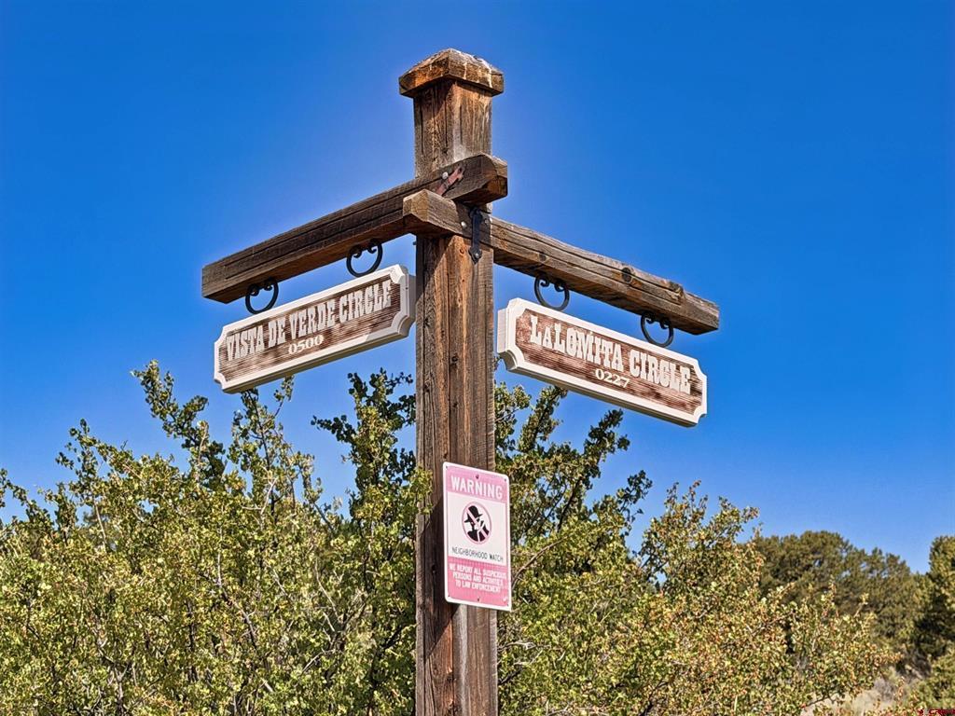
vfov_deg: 19.4
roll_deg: +1.1
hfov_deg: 25.7
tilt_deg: +12.3
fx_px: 2097
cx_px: 478
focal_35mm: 76
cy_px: 358
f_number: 1.78
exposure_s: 1/4329
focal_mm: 6.76
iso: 64
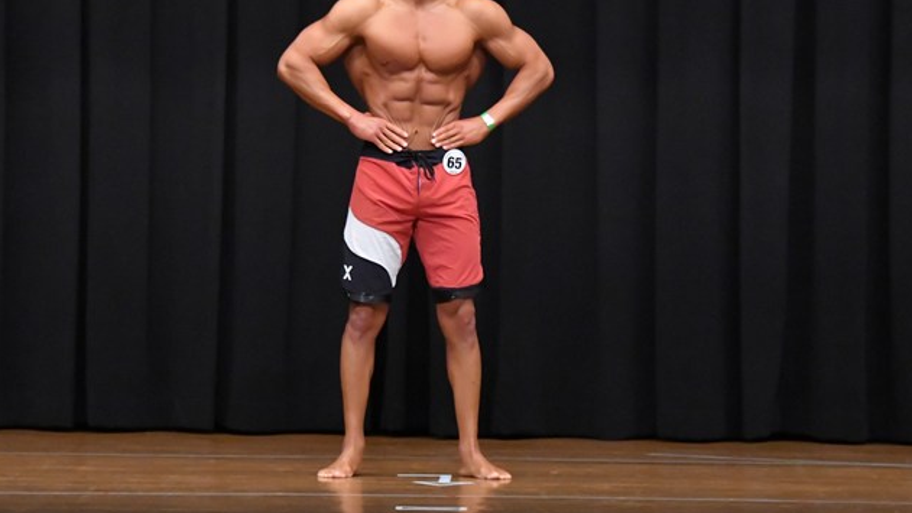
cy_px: 199
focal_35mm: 279
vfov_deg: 4.4
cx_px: 414
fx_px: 6747
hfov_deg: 7.7
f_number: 5.6
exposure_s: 1/400
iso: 8000
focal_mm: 145
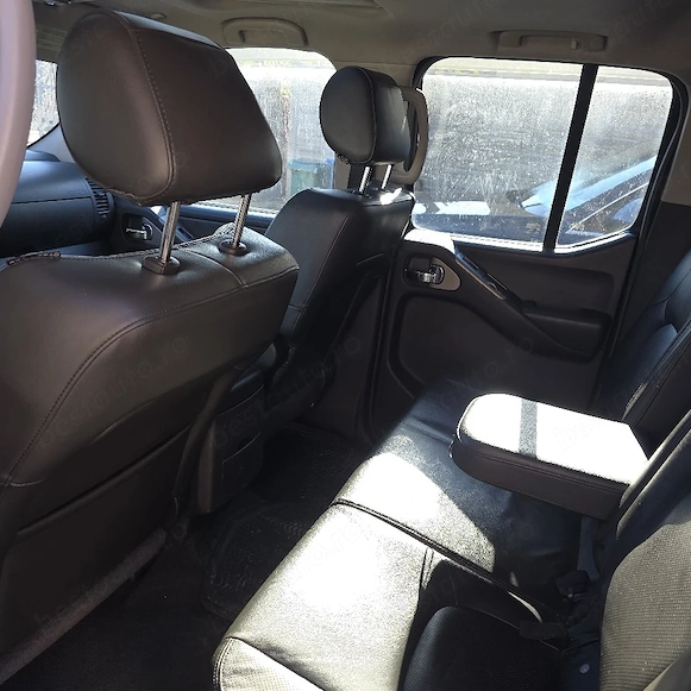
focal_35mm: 28
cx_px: 343
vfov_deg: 56.8
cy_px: 422
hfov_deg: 57.3
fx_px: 632
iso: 12
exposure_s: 1/50.3
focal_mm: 6.3
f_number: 1.7
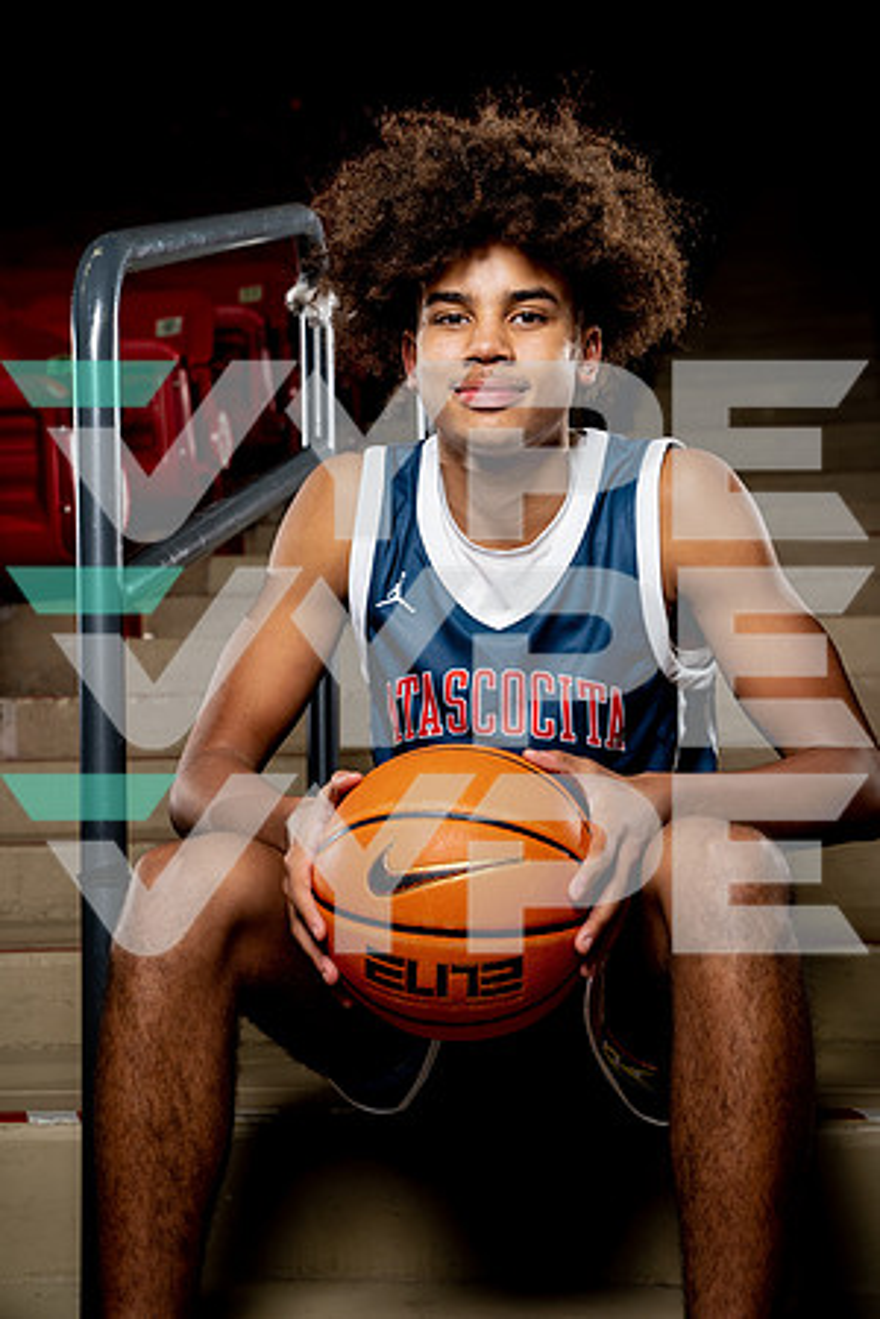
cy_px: 660
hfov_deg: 19.5
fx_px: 2566
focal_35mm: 70
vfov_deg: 28.8
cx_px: 440
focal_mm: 70
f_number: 5.6
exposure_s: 1/250
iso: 320
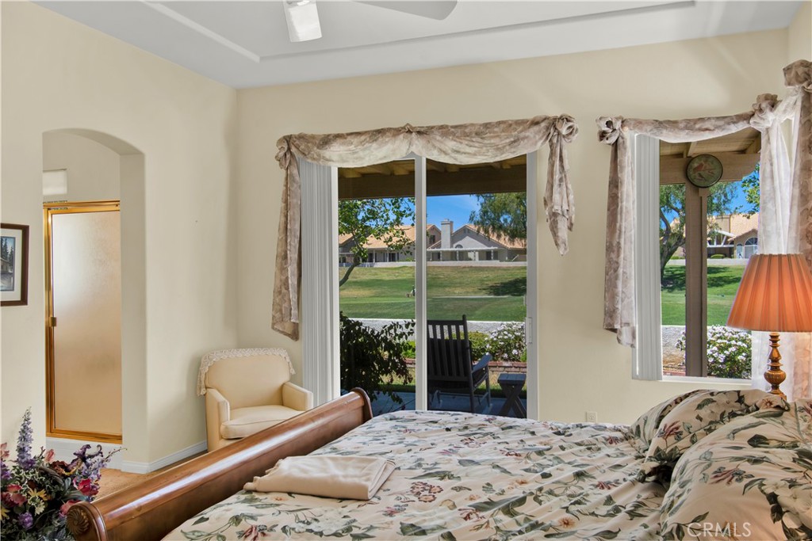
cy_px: 270
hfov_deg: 61.9
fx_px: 677
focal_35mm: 30
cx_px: 406
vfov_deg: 43.6
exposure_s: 1/60
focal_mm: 20
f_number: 8
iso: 250
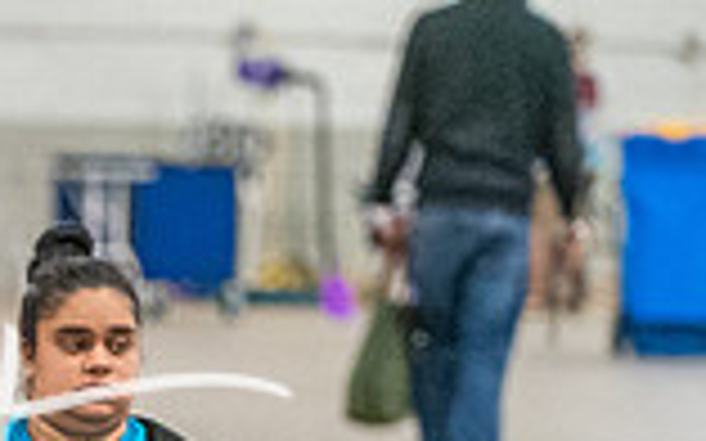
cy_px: 868
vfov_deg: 2.2
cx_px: -402
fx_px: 11502
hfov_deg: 3.5
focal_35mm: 598
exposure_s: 1/250
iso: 6400
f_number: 3.5
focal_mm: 136
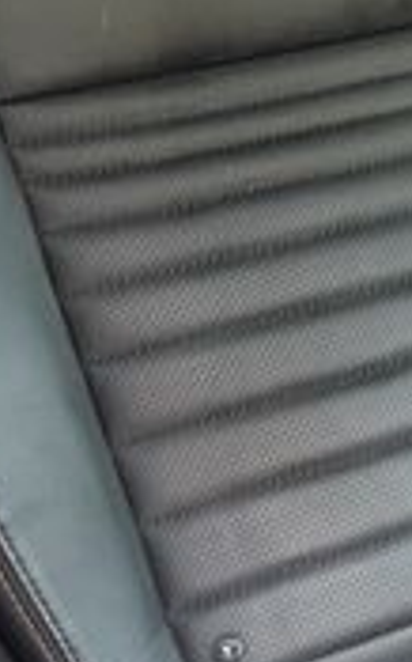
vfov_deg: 22.3
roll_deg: -2.4
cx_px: 1039
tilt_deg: -28.5
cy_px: 265
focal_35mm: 93
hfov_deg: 11.3
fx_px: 1675
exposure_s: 1/40
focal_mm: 6.76
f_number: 1.78
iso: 1000
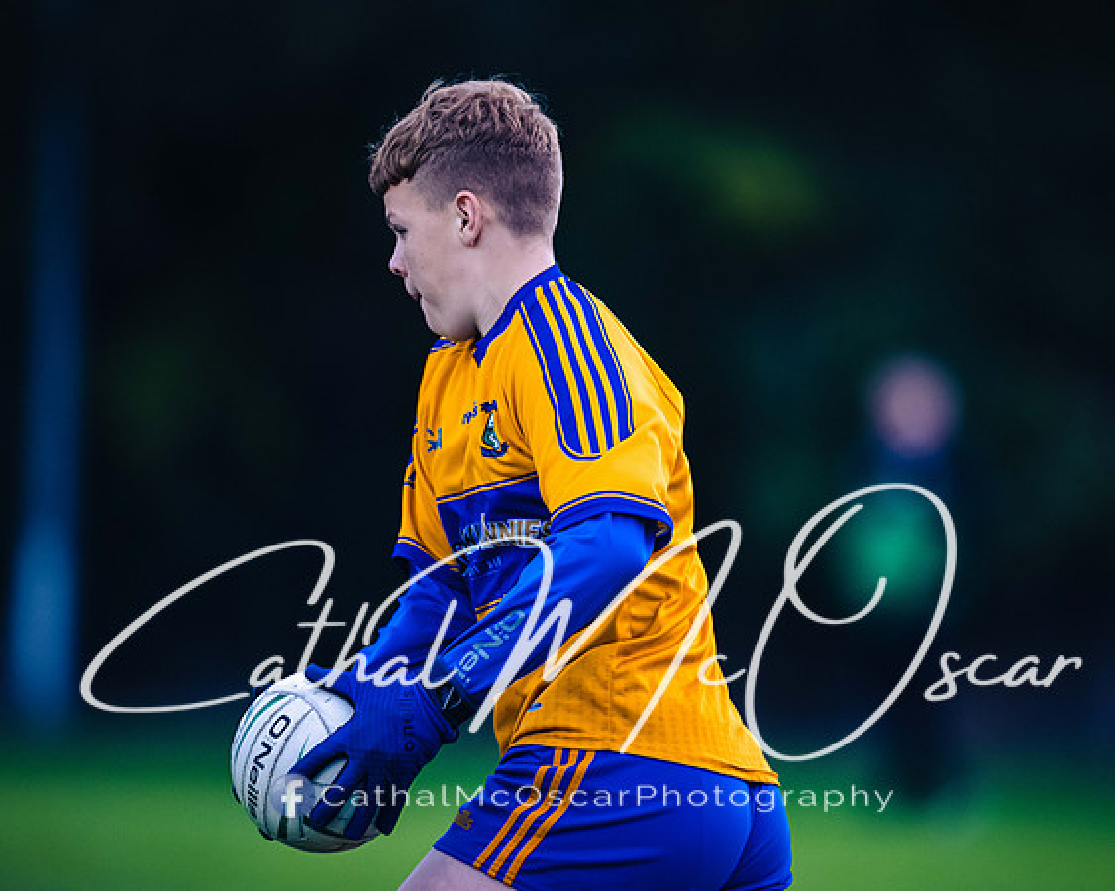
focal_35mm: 450
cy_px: 446
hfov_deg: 4.3
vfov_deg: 3.4
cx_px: 615
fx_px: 14860
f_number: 2.8
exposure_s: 1/800
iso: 3200
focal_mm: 400
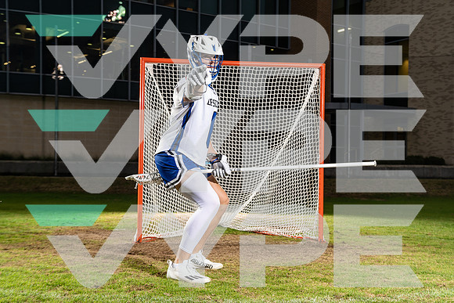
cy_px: 152
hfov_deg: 41.1
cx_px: 227
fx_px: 605
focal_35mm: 48
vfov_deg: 28.1
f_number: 4.5
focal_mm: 48
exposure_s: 1/250
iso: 200
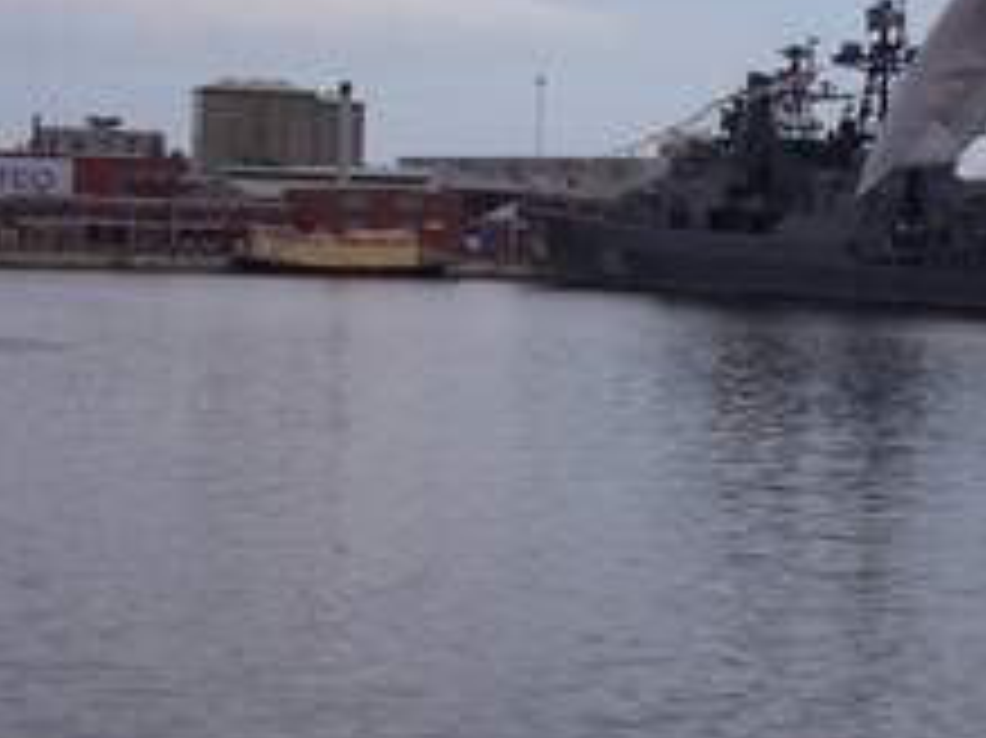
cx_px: 1072
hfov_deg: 17.2
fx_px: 3160
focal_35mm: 111
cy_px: 302
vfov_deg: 13.3
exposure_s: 1/1000
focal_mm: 8
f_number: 4.8
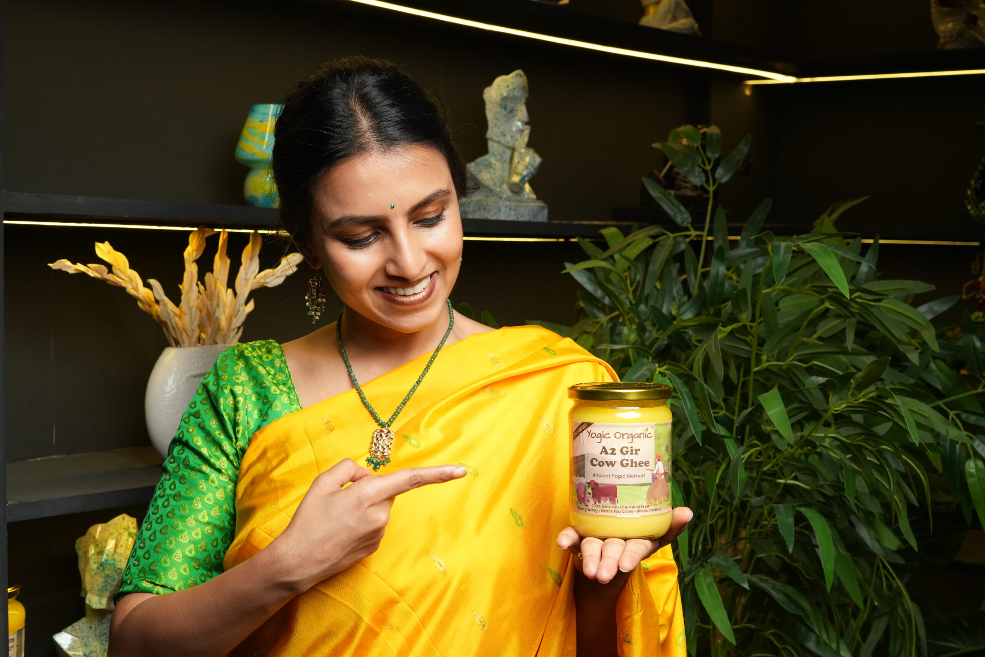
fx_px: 1368
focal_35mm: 50
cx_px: 492
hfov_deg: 39.6
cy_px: 328
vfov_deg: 27.0
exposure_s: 1/50
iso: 2000
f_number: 8
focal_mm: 50
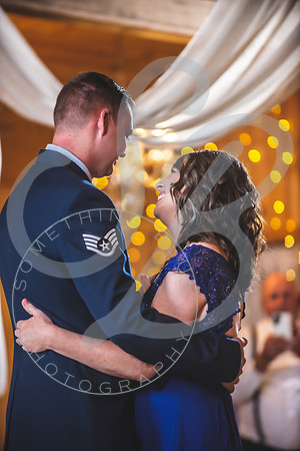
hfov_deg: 6.9
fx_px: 2500
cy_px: 226
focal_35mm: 200
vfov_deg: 10.3
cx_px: 150
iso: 1000
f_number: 2.8
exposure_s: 1/200
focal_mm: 200
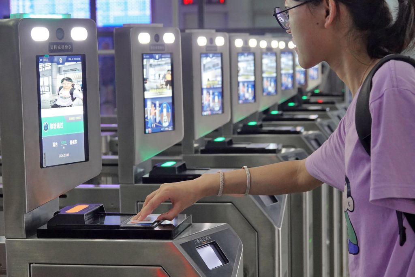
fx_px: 934
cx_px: 208
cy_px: 138
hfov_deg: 25.1
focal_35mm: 81
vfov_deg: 16.9
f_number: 3.5
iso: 800
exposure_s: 1/80
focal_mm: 29.69
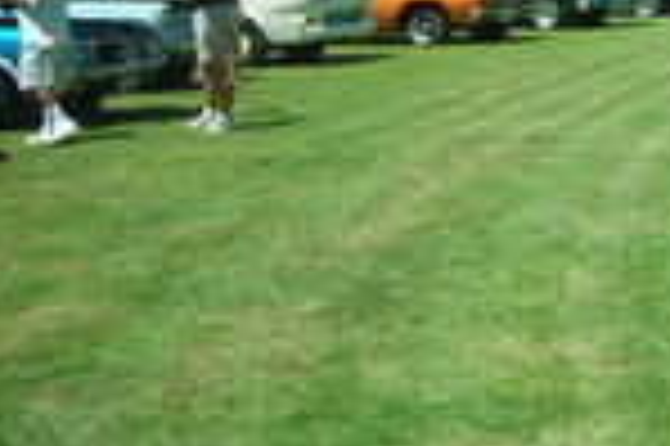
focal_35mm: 106
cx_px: 845
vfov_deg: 12.6
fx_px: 1971
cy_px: -99
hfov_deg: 18.1
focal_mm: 6.3
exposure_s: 1/377
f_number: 3.2
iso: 50
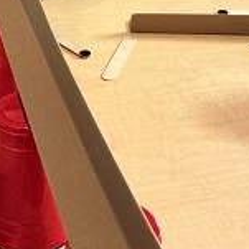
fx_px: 692
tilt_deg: -19.8
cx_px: 40
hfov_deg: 20.1
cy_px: -48
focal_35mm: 85
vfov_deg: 19.3
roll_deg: +0.6
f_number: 1.8
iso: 500
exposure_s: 1/24
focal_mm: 3
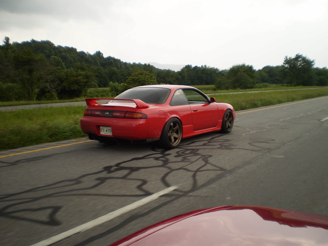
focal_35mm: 36
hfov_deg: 51.4
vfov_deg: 39.7
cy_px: 123
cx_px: 164
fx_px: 341
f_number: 3.1
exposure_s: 1/500
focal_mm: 6.3
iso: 64
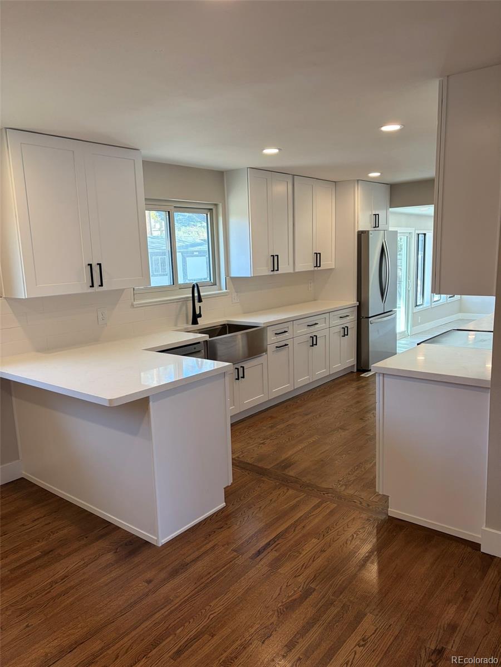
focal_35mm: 26
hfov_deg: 53.1
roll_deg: +2.6
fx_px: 502
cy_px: 334
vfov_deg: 67.3
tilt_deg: -9.2
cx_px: 250
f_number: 1.6
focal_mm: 5.96
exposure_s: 1/120
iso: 64
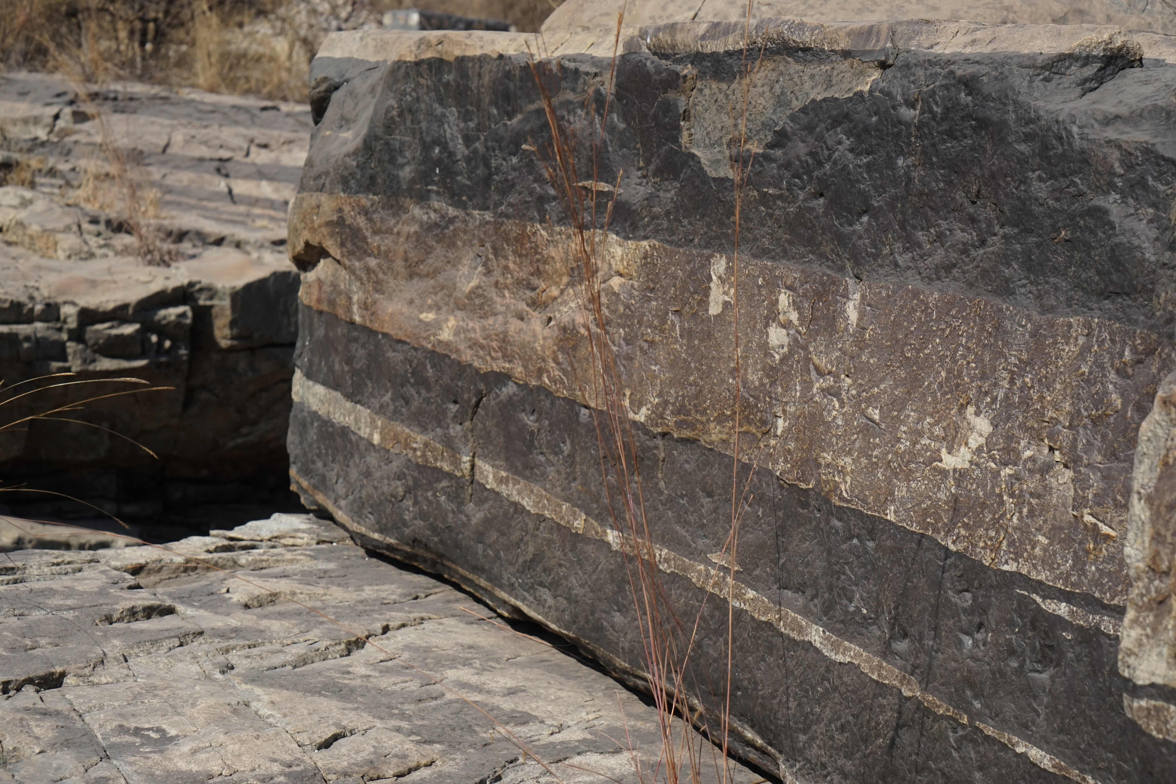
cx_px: 588
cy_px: 392
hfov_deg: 33.4
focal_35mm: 60
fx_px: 1960
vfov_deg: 22.6
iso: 800
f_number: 8
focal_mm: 60
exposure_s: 1/2500
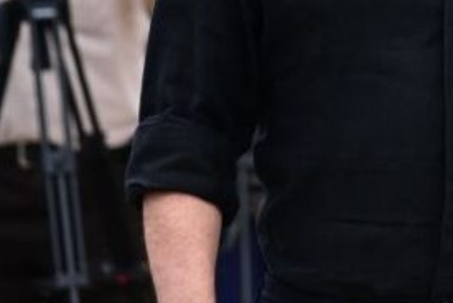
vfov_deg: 3.9
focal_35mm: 356
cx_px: 628
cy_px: 61
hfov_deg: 5.7
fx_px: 4484
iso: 1000
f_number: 2.8
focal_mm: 100
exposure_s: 1/5000
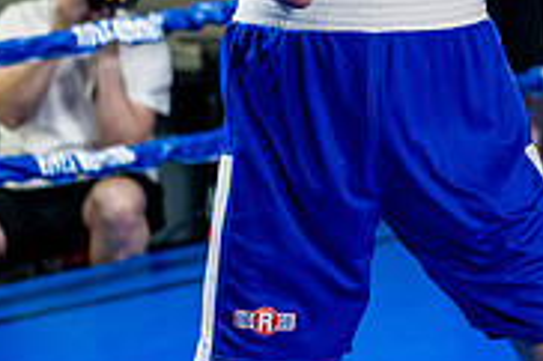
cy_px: -46
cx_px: 770
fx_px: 2878
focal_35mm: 191
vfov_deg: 7.1
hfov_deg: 10.5
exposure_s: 1/1000
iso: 4000
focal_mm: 60
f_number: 2
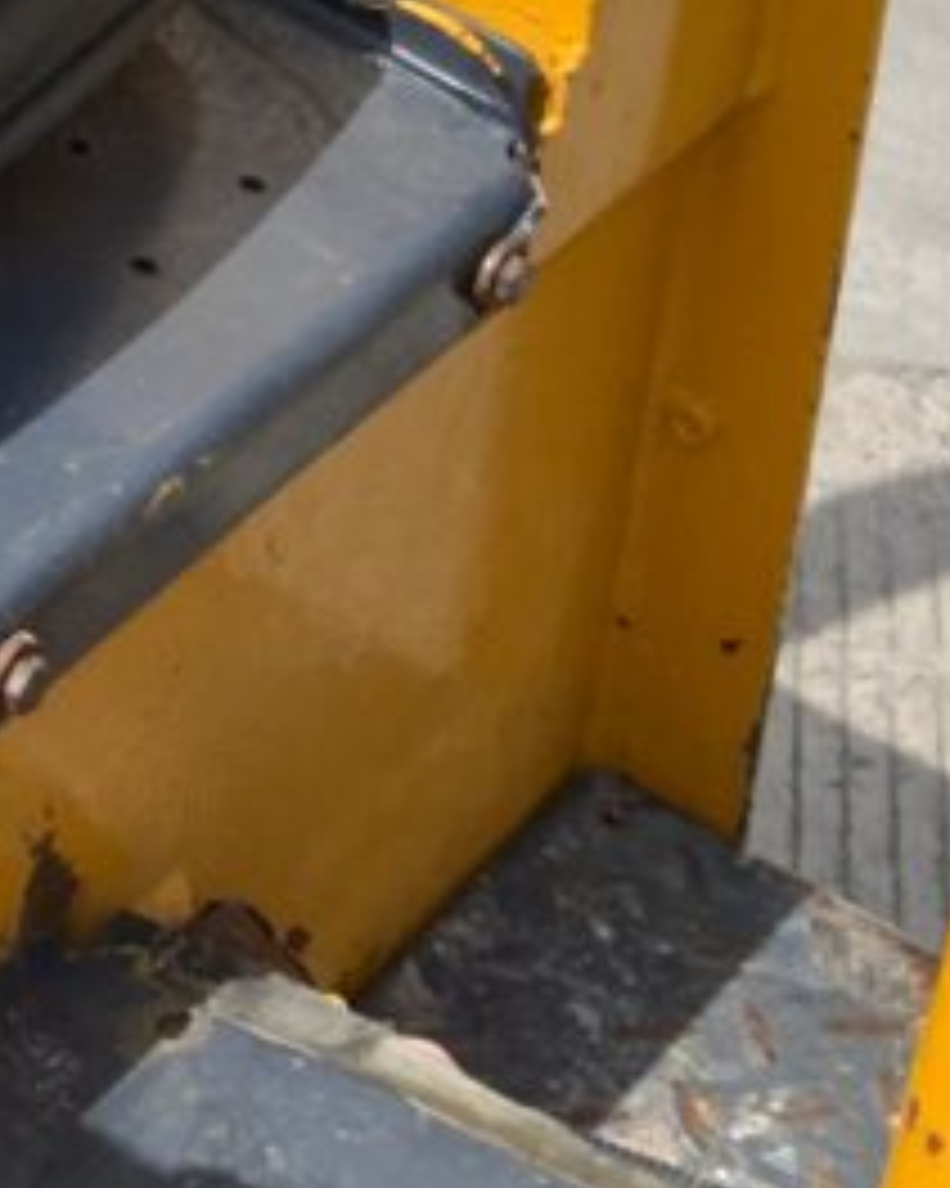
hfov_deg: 12.7
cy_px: -436
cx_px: -756
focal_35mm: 110
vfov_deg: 16.3
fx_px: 3868
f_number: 1.8
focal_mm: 3
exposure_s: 1/1412
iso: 16
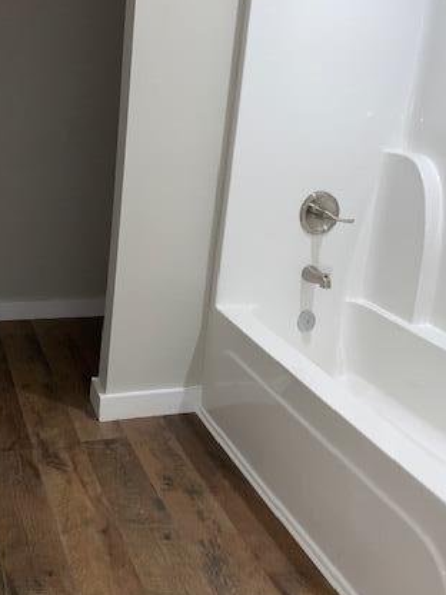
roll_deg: -5.9
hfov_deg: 36.0
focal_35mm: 40
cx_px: 219
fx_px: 687
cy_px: 222
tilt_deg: -10.9
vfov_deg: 46.4
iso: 25
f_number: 1.8
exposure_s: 1/34
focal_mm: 4.25
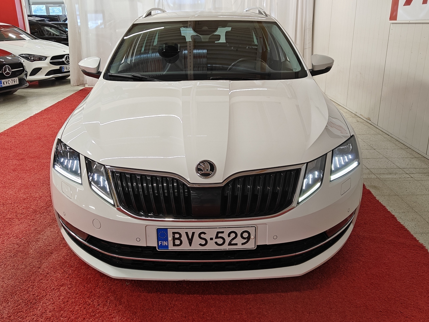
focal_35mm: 32
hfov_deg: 56.8
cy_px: 160
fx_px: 397
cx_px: 209
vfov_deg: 44.2
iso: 64
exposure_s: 1/100
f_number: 1.8
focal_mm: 5.59
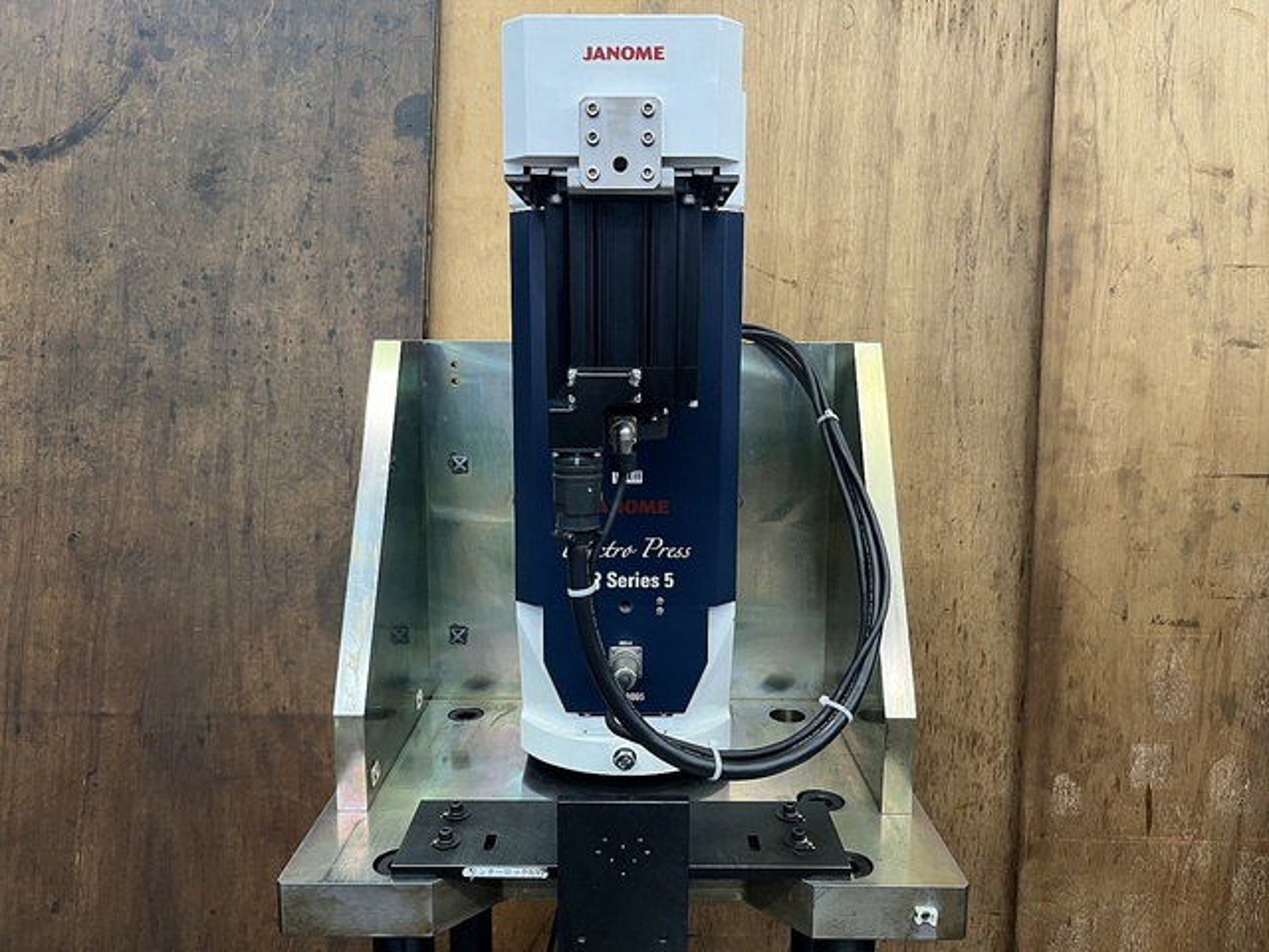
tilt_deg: -9.2
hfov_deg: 67.3
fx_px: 953
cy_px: 476
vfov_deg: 53.1
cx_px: 634
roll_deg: -0.3
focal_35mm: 26
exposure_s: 1/60
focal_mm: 5.1
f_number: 1.6
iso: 250
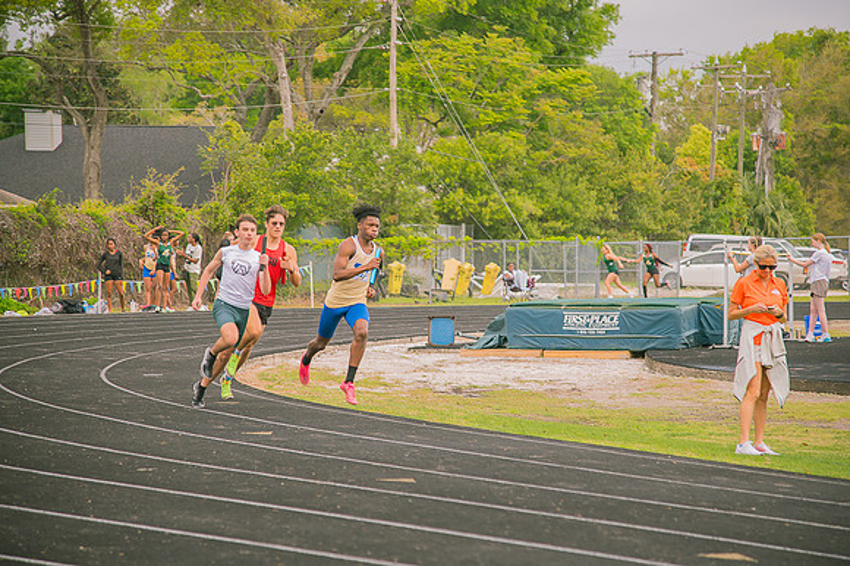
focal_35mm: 120
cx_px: 425
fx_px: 2832
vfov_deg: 11.4
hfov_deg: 17.1
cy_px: 283
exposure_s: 1/200
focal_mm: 120
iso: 200
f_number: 4
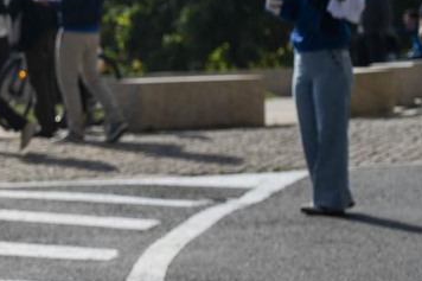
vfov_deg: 6.1
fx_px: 2636
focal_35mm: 225
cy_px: 72
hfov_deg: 8.5
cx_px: -503
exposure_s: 1/1250
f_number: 4.5
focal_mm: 50
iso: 100
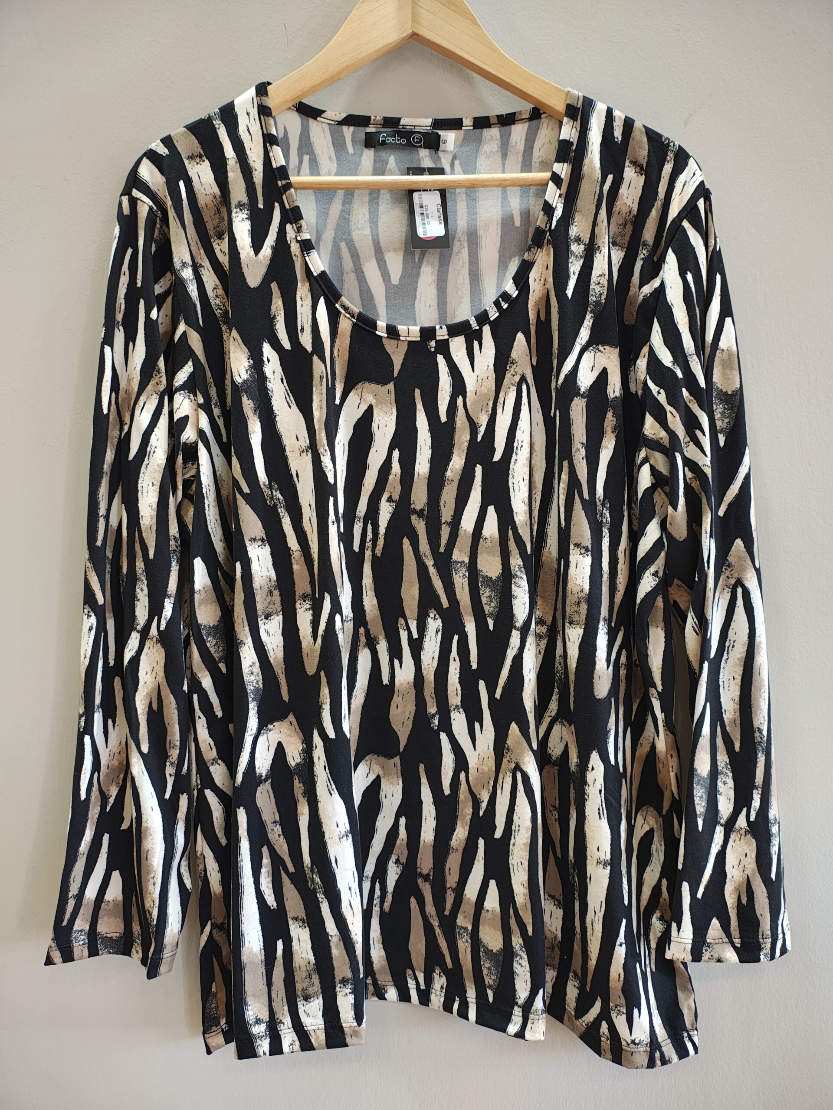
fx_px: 802
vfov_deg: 69.4
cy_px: 555
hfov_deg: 54.9
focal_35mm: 25
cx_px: 416
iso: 305
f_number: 1.4
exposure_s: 1/50
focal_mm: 5.89
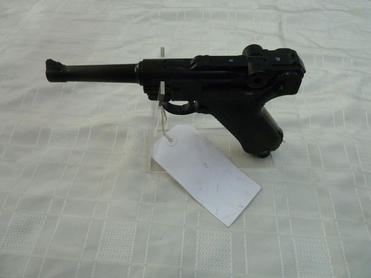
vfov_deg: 54.9
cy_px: 139
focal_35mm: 25
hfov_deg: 69.4
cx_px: 186
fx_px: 268
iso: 640
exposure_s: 1/125
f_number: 3.3
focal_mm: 4.1
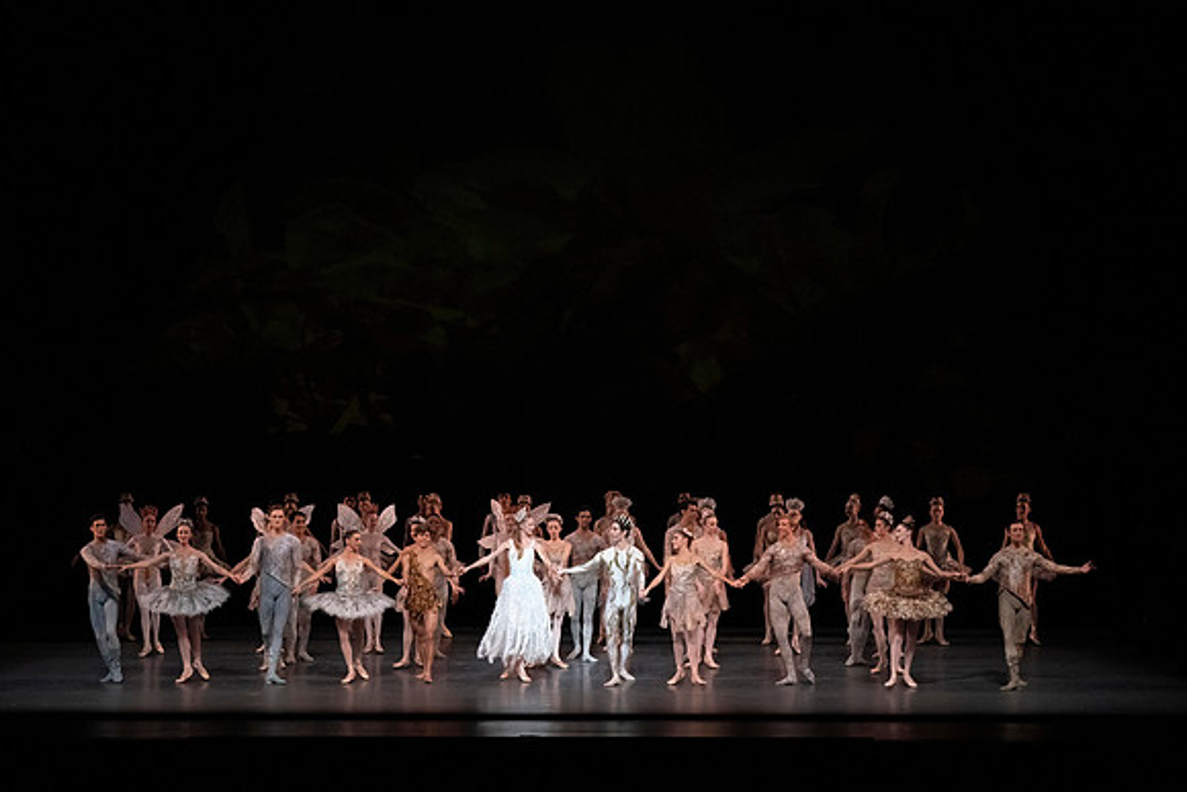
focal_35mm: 100
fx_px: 3298
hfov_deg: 20.4
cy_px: 396
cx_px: 594
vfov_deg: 13.7
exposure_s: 1/400
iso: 10000
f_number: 14
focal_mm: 100
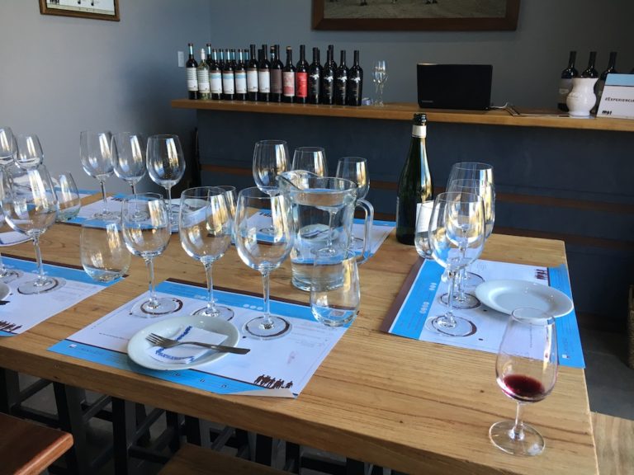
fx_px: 531
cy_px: 238
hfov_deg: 61.7
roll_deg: -0.3
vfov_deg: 48.2
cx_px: 317
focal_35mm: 29
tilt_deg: -17.9
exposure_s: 1/33
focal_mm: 4.15
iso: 25
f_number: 2.2
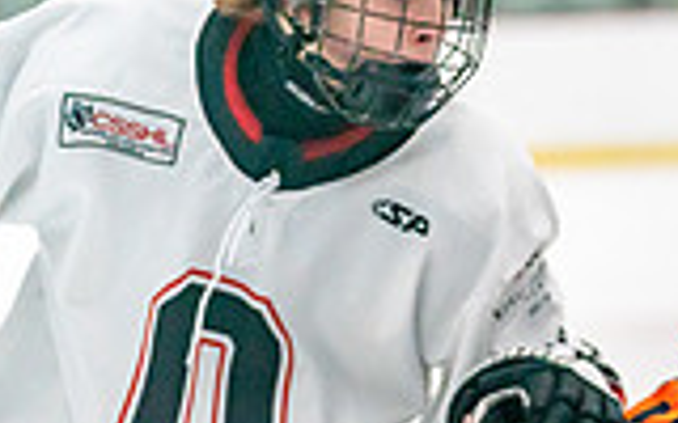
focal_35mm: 446
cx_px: 881
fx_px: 8241
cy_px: 802
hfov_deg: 4.7
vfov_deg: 2.9
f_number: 2.8
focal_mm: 121
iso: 3200
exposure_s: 1/1250
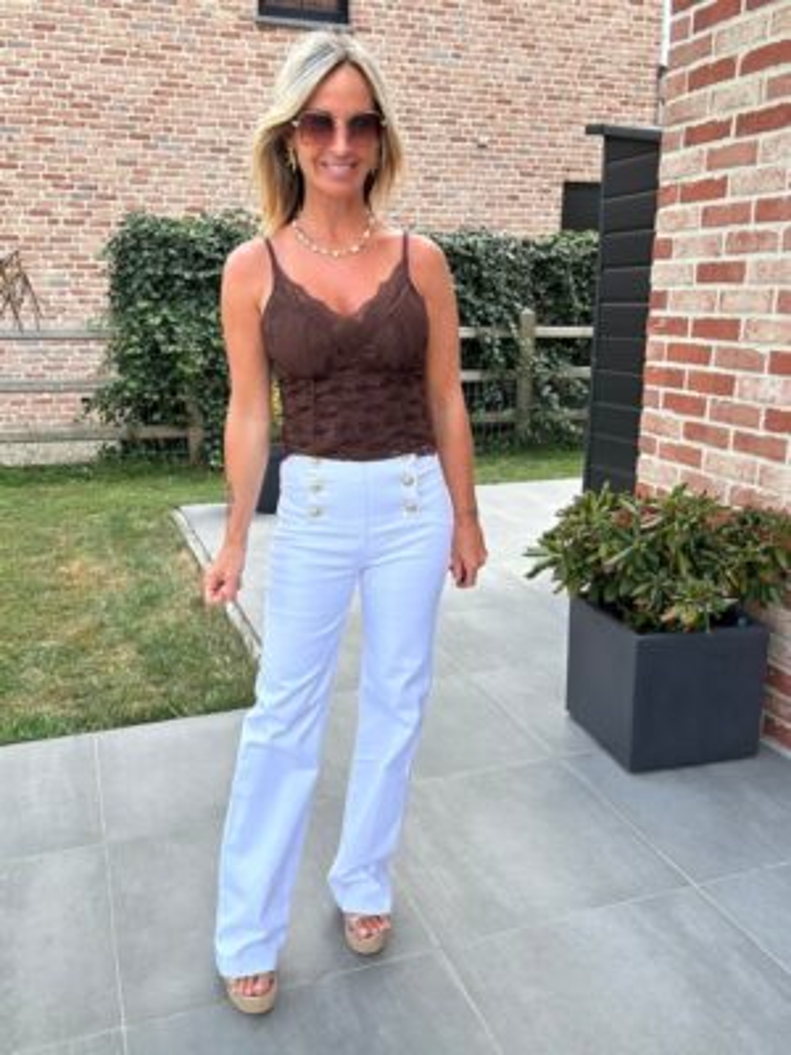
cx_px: 396
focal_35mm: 30
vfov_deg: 60.0
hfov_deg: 46.8
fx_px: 914
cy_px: 528
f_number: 1.9
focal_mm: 2.69
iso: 25
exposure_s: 1/575
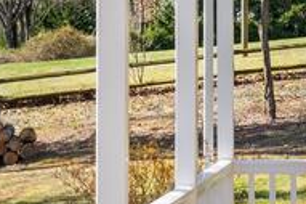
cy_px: 136
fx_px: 1597
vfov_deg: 7.3
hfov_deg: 10.8
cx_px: 359
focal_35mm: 188
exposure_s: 1/200
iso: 250
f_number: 11
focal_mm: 35
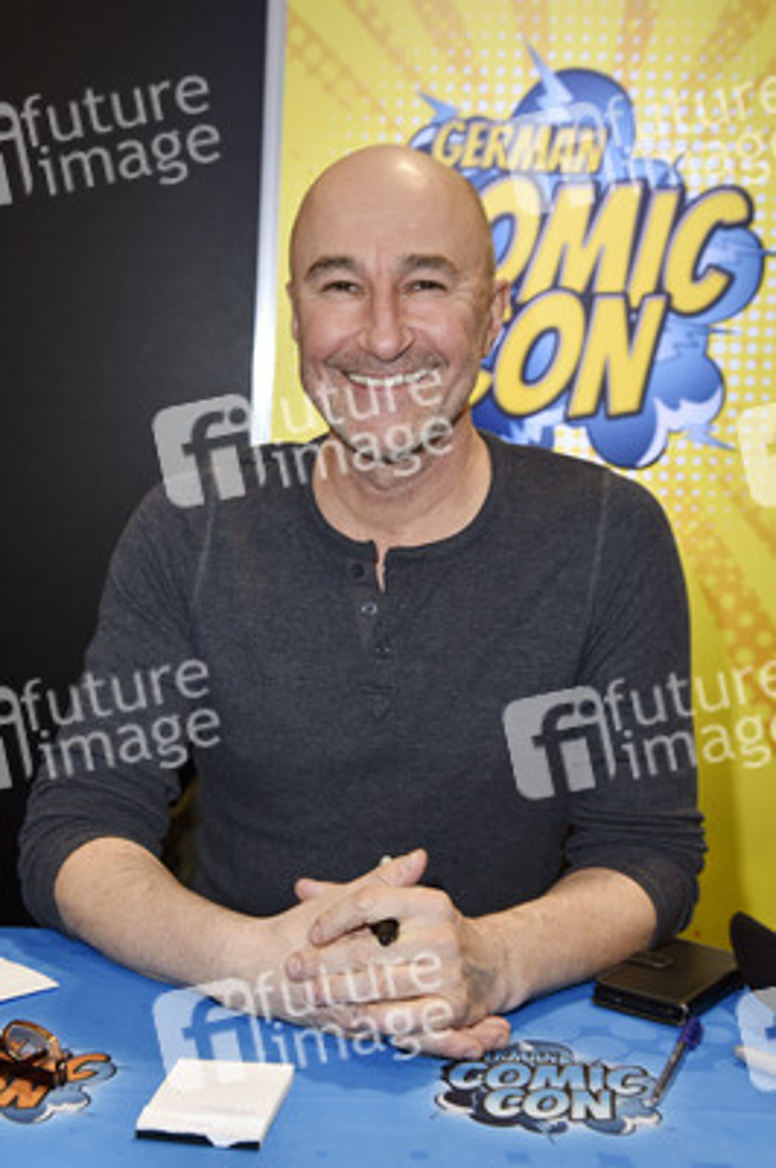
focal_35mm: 52
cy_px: 584
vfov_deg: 38.2
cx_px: 388
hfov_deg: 25.9
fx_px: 1684
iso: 1000
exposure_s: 1/125
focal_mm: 52
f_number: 5.6
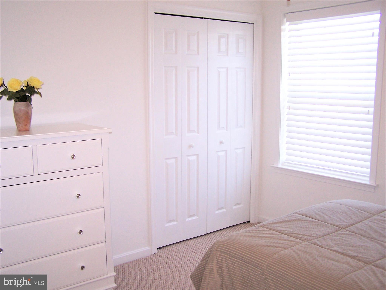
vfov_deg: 37.7
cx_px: 193
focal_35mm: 38
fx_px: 424
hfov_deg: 49.0
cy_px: 145
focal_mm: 6.3
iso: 140
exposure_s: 1/60
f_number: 2.8
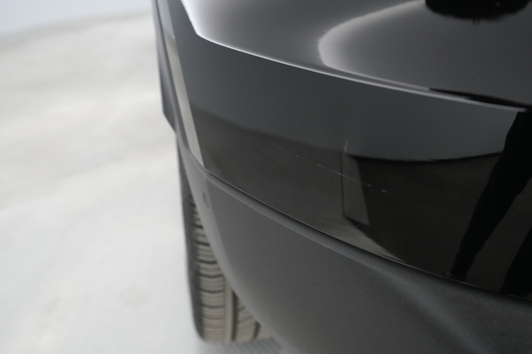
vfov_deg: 46.4
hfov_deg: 65.5
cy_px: 177
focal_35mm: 28
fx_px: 414
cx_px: 266
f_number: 4.5
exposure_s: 1/100
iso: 4000
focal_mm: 28
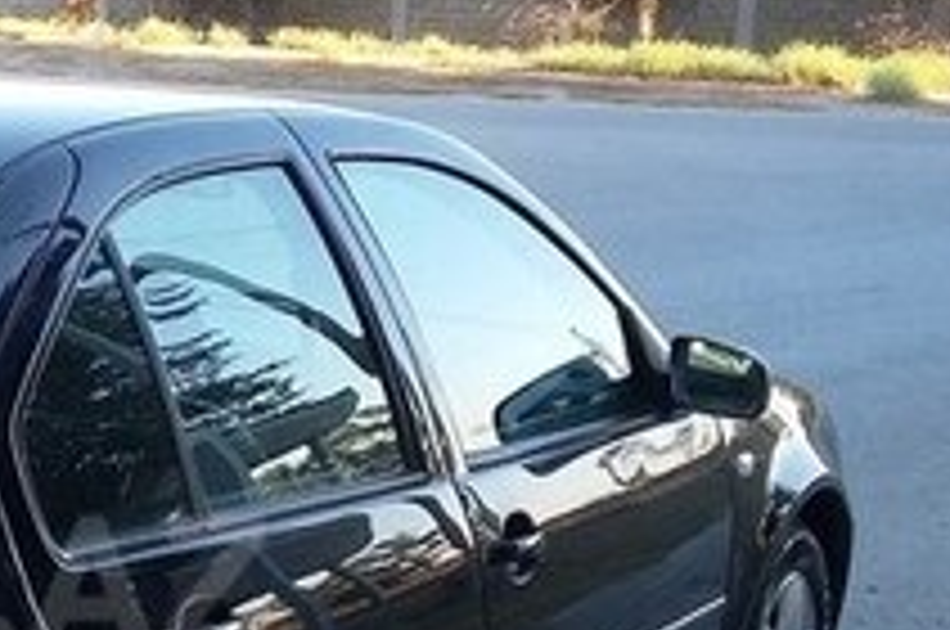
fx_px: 2661
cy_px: 583
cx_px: -194
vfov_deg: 13.4
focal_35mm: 101
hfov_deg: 19.1
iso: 64
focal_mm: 3.3
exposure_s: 1/100
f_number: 2.2
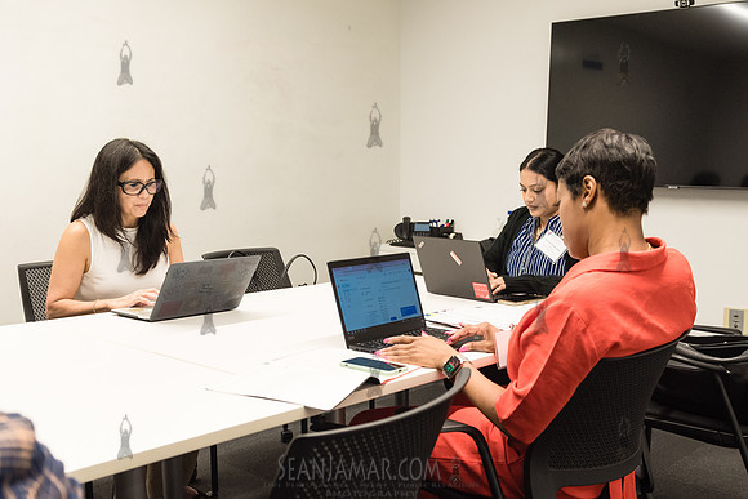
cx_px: 426
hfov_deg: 48.8
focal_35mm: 40
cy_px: 306
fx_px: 822
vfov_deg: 33.6
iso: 2500
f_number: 4.5
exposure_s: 1/200
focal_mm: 32
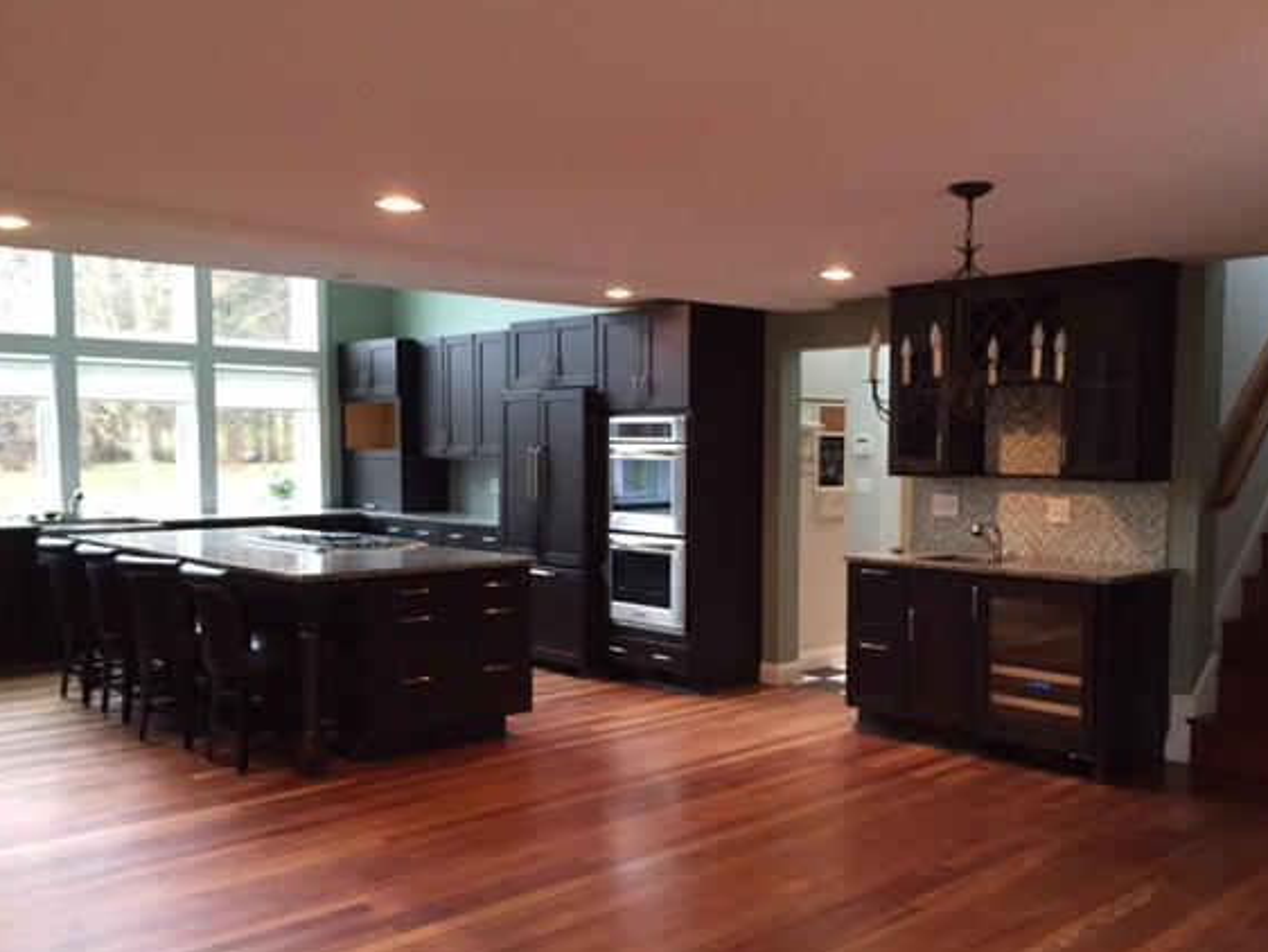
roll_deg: -0.5
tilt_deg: -5.5
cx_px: 681
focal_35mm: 33
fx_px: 1209
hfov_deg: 55.3
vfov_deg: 42.9
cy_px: 532
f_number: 2.2
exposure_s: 1/30
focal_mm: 4.15
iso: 160
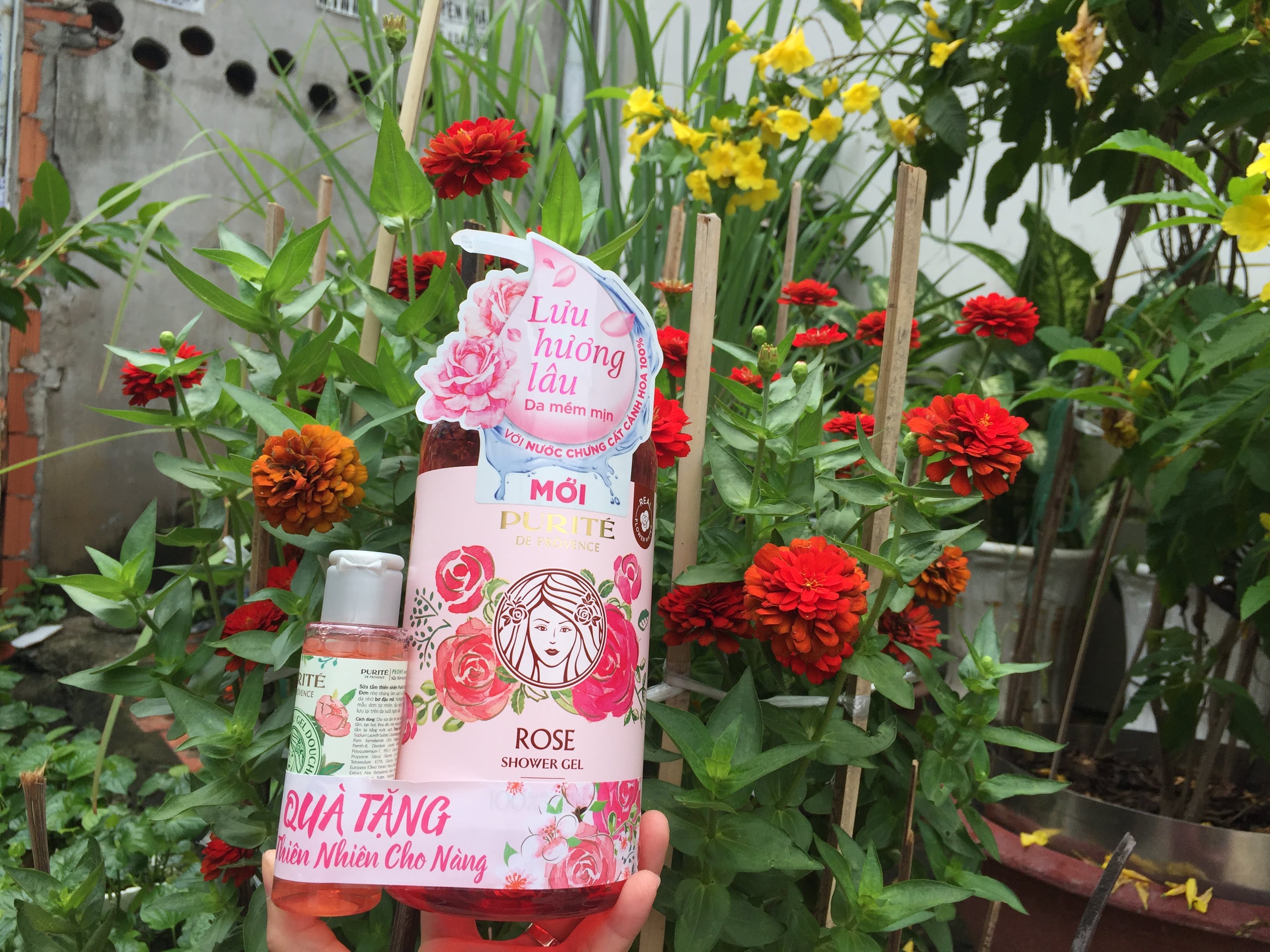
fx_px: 1064
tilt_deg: +1.0
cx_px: 635
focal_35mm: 29
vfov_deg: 48.2
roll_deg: -4.8
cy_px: 476
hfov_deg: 61.7
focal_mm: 4.15
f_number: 2.2
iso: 32
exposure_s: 1/1163
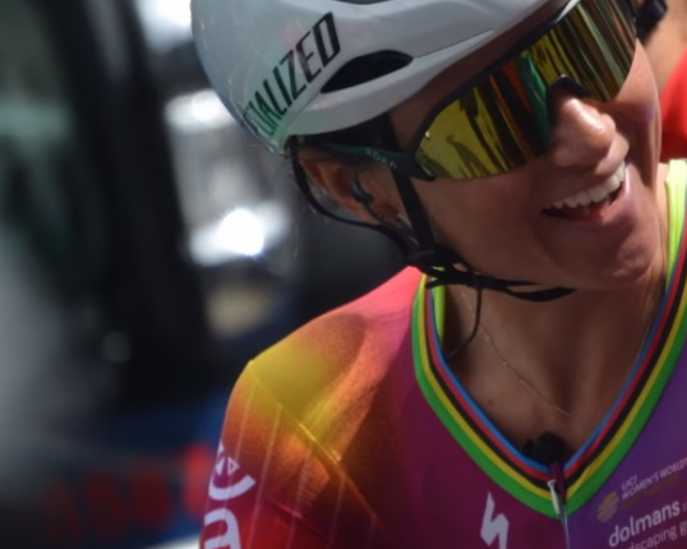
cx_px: 599
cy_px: 185
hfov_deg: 3.5
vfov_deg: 2.8
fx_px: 11362
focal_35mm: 559
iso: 400
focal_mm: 200
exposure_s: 1/2000
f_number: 5.6
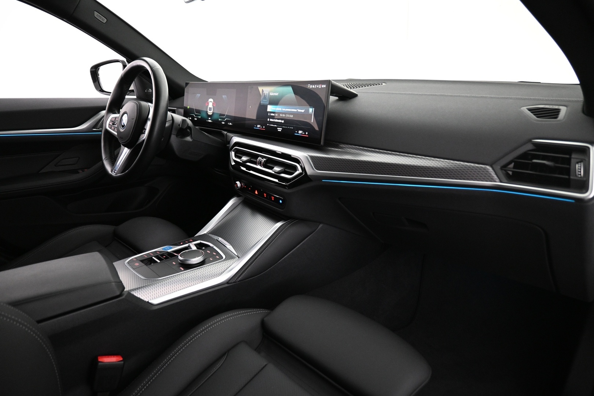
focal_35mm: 24
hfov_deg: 73.7
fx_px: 396
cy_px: 198
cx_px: 297
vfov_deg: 53.1
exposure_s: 1/25
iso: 1600
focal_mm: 16
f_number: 3.5
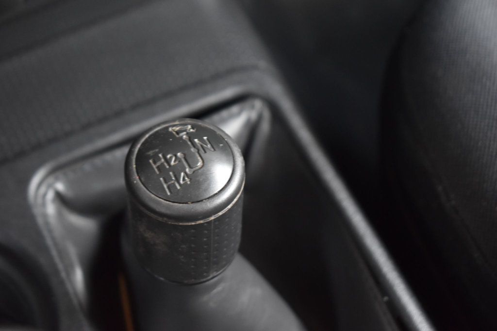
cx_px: 248
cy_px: 166
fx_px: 1035
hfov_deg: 27.0
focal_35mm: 75
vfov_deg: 18.2
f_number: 5.6
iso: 1600
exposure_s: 1/13
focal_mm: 50
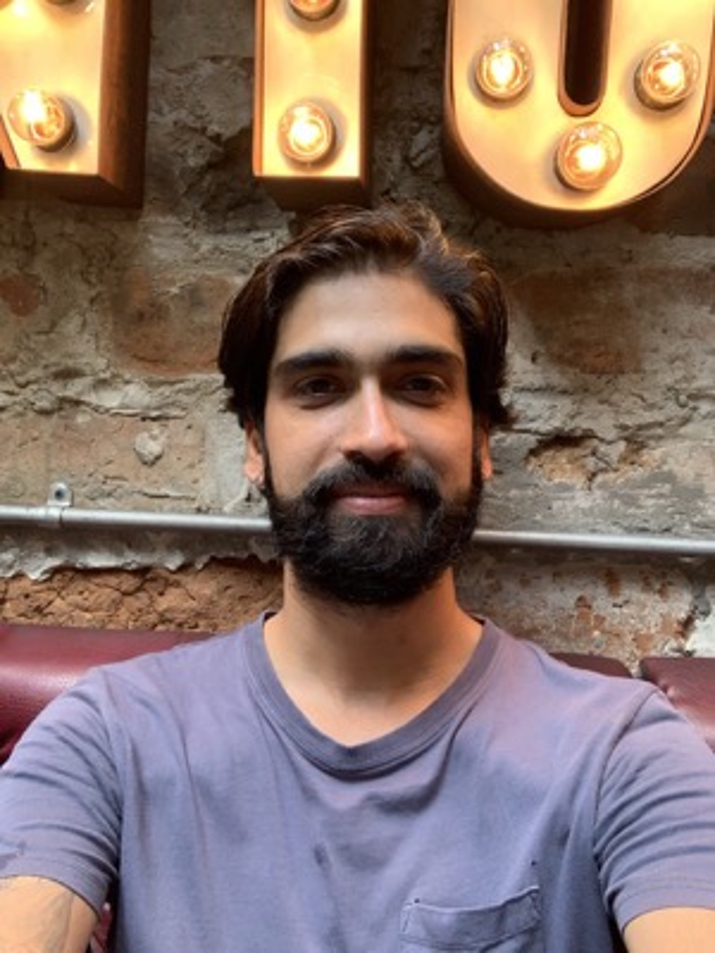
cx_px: 358
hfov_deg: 44.2
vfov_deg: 56.8
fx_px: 881
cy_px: 476
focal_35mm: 32
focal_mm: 2.87
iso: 100
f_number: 2.2
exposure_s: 1/60
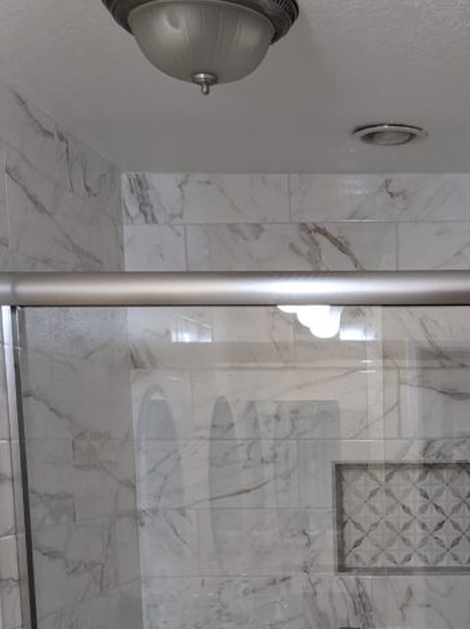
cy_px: 610
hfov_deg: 23.9
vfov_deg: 30.7
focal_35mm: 59
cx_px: 451
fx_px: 1070
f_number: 1.73
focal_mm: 4.38
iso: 66
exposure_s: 1/60
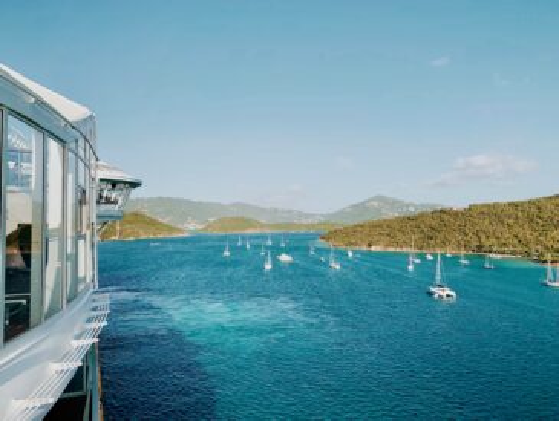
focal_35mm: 26
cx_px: 280
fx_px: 421
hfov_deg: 67.2
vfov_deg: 53.2
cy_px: 210
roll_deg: +0.3
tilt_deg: +0.5
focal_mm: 4.25
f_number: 1.8
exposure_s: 1/2994
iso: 25
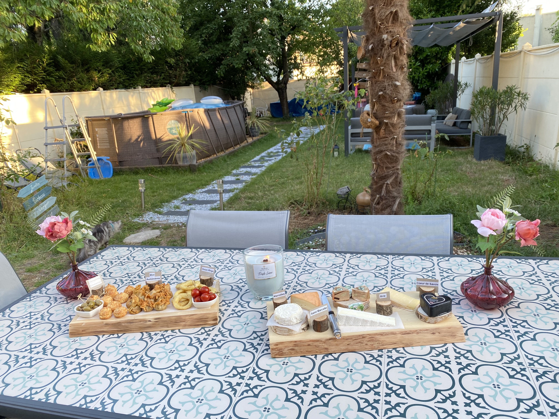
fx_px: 420
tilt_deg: -15.6
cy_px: 210
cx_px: 280
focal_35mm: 26
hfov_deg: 67.3
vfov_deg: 53.1
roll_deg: +5.4
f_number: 1.8
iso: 40
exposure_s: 1/121
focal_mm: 4.25
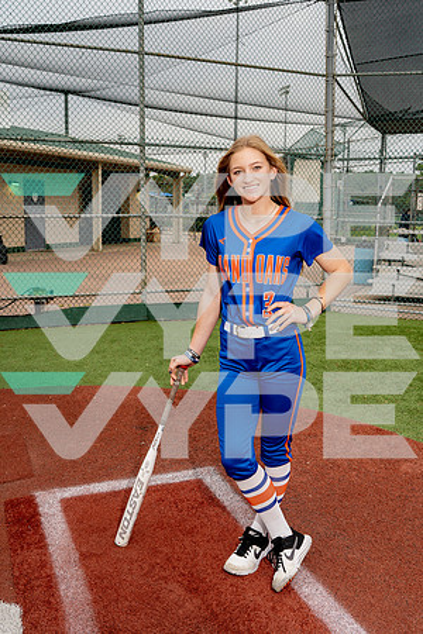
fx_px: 617
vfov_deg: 54.4
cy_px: 317
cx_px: 212
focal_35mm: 35
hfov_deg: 37.9
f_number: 8
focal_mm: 35
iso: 125
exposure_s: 1/250
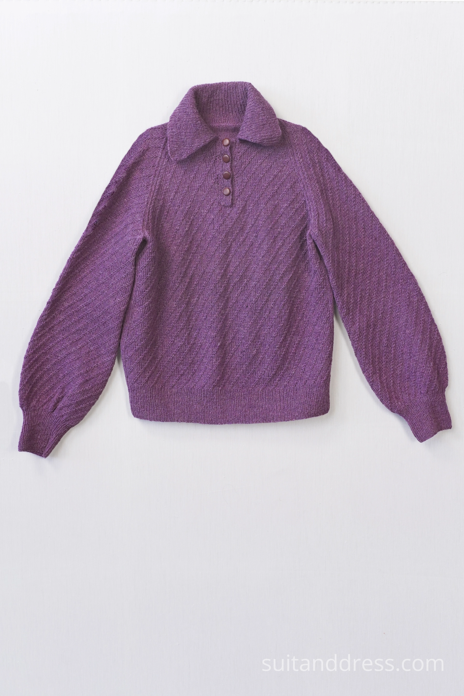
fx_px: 928
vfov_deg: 41.1
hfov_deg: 28.1
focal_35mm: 48
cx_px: 232
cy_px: 348
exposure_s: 1/40
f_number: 6.3
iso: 320
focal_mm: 32
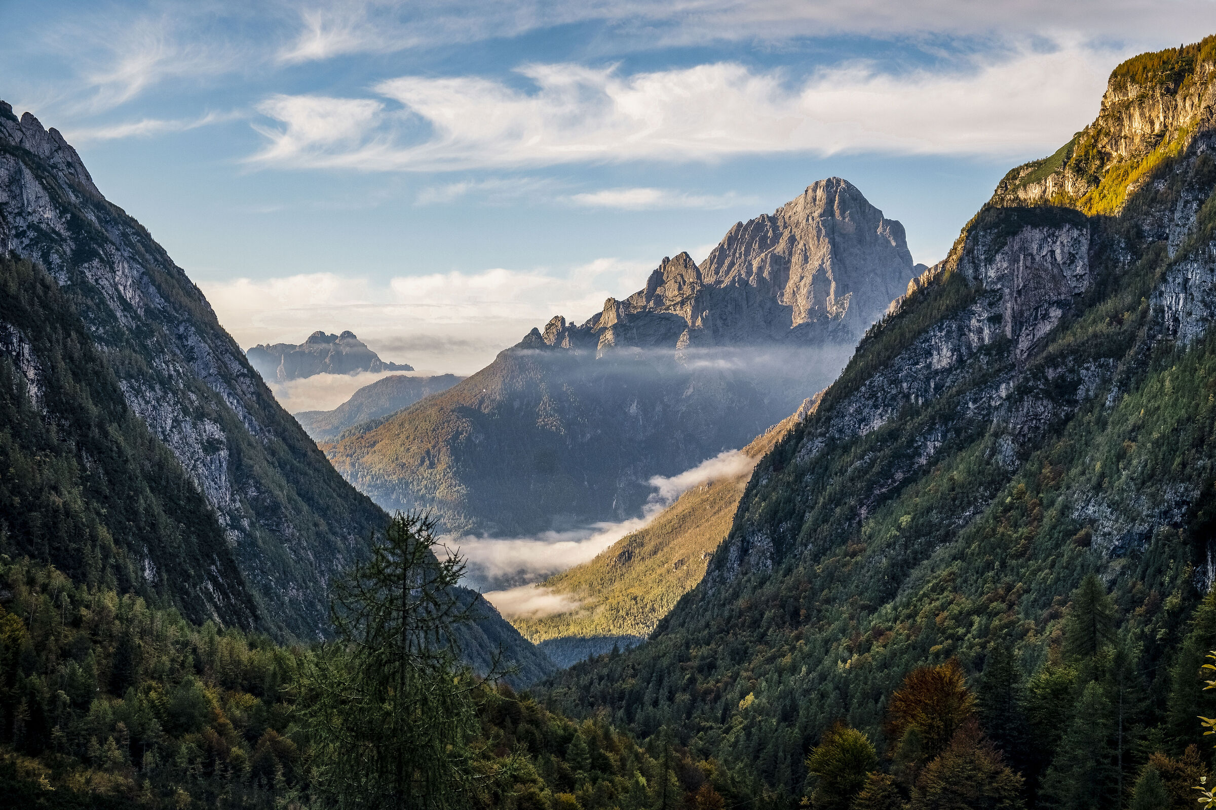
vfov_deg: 26.5
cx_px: 608
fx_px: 1723
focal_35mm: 51
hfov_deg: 38.9
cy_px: 405
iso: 400
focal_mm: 34.3
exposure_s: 1/200
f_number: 9
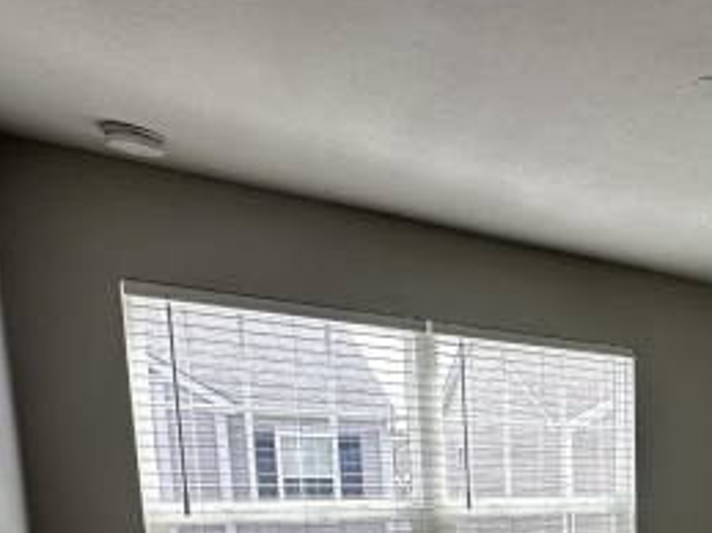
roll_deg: -1.1
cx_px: 823
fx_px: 740
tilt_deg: -6.8
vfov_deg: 34.9
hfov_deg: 39.5
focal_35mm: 36
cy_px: 563
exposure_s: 1/165
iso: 40
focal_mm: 2.22
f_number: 2.2
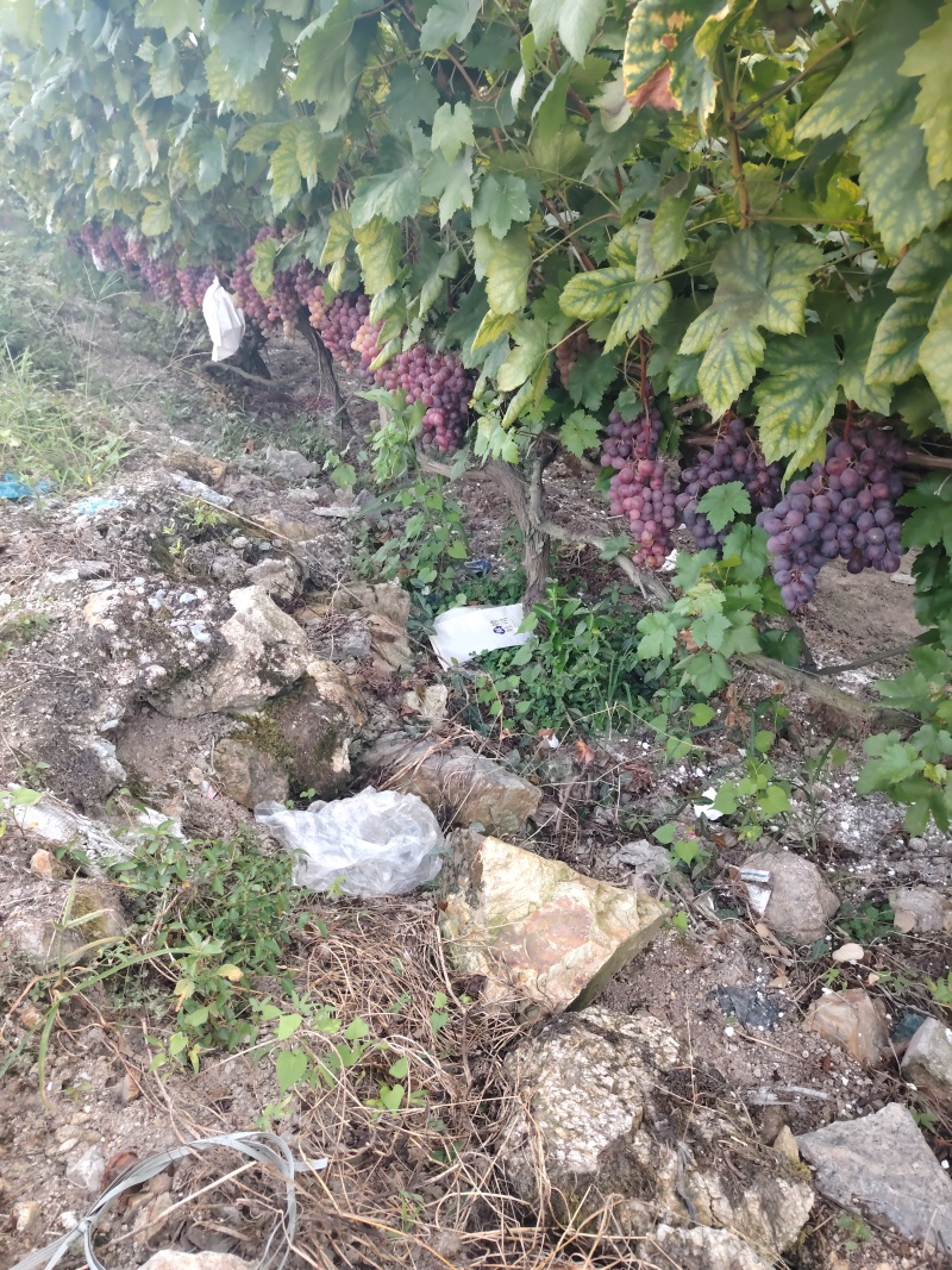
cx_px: 476
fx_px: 880
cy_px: 635
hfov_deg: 56.8
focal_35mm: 24
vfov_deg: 71.6
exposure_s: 1/400
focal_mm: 5.25
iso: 2169
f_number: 1.75
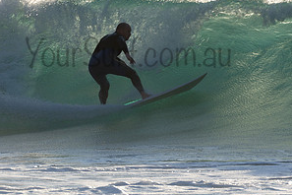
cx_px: 127
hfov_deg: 1.6
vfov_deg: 1.1
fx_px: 10446
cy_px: 44
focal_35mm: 1288
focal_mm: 440
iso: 100
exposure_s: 1/500
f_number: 6.3
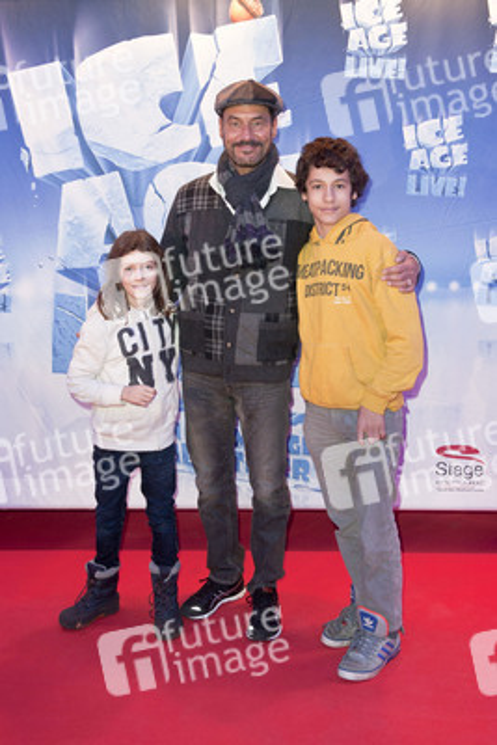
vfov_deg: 48.4
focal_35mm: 40
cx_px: 248
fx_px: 828
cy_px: 372
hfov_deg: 33.4
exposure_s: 1/200
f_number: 5.6
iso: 1600
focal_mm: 40
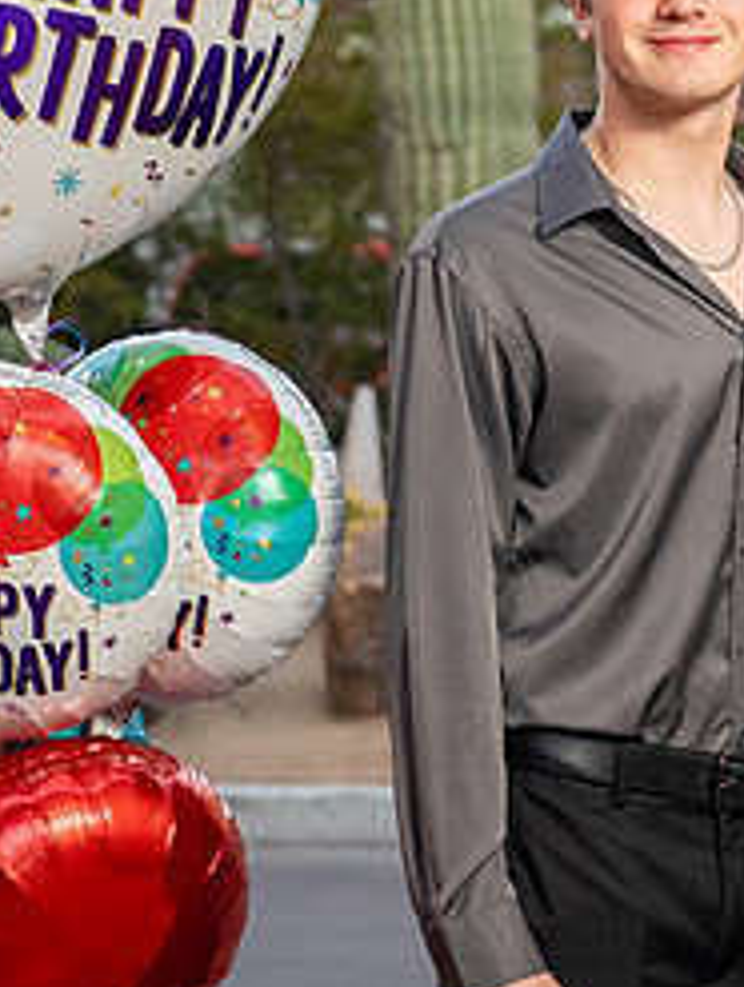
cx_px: 760
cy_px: 378
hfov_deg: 11.1
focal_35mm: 133
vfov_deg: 14.8
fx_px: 3802
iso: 800
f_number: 4
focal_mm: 59
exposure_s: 1/80
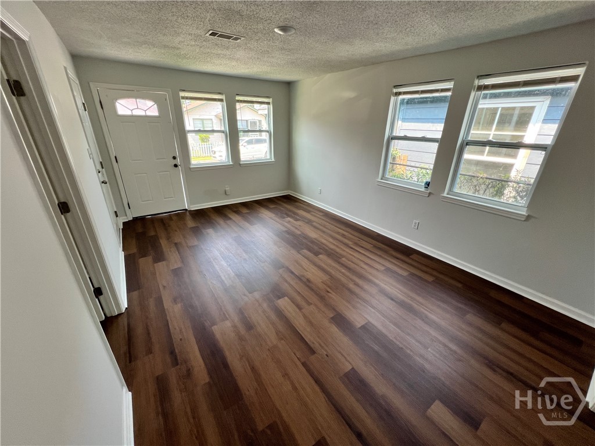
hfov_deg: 106.2
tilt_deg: -22.2
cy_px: 223
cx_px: 298
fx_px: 223
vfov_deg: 89.9
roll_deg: -0.7
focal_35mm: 13
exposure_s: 1/99
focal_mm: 1.57
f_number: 1.8
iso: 100
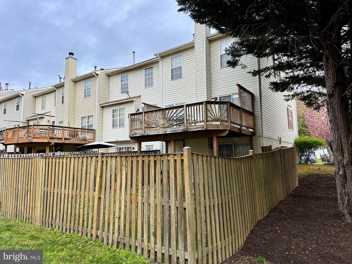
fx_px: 244
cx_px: 176
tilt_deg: +6.8
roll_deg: +0.4
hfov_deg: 71.6
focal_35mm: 24
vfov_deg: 56.8
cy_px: 132
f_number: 1.78
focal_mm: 6.86
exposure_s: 1/694
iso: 80
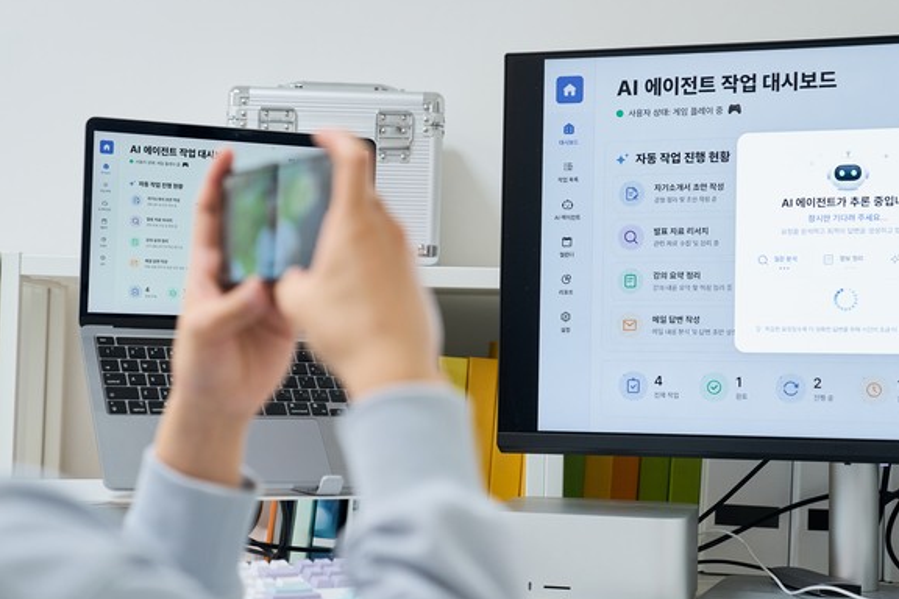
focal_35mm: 72
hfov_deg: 28.1
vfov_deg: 18.9
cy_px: 292
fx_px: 1798
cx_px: 466
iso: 640
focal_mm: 57
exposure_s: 1/160
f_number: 2.8
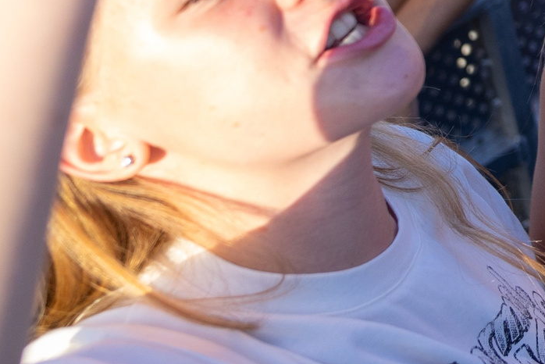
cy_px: -137
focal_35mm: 88
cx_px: 860
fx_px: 1333
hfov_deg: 19.5
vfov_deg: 14.7
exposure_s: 1/1000
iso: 400
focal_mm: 24
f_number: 2.8
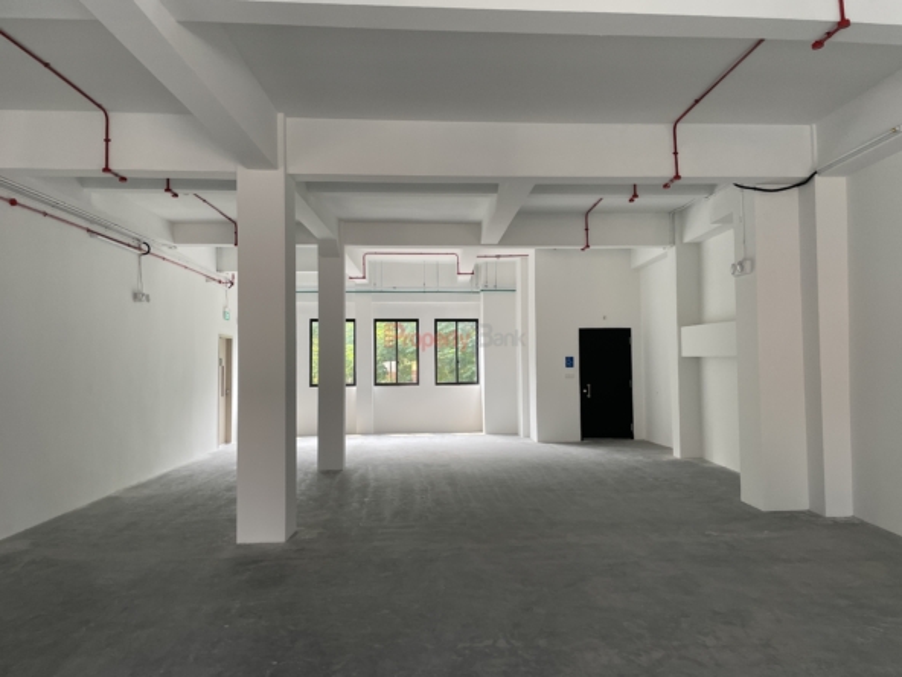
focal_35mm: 26
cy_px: 338
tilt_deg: +2.1
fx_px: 677
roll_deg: +0.5
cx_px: 451
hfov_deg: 67.3
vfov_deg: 53.1
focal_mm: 4.2
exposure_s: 1/121
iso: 125
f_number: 1.6
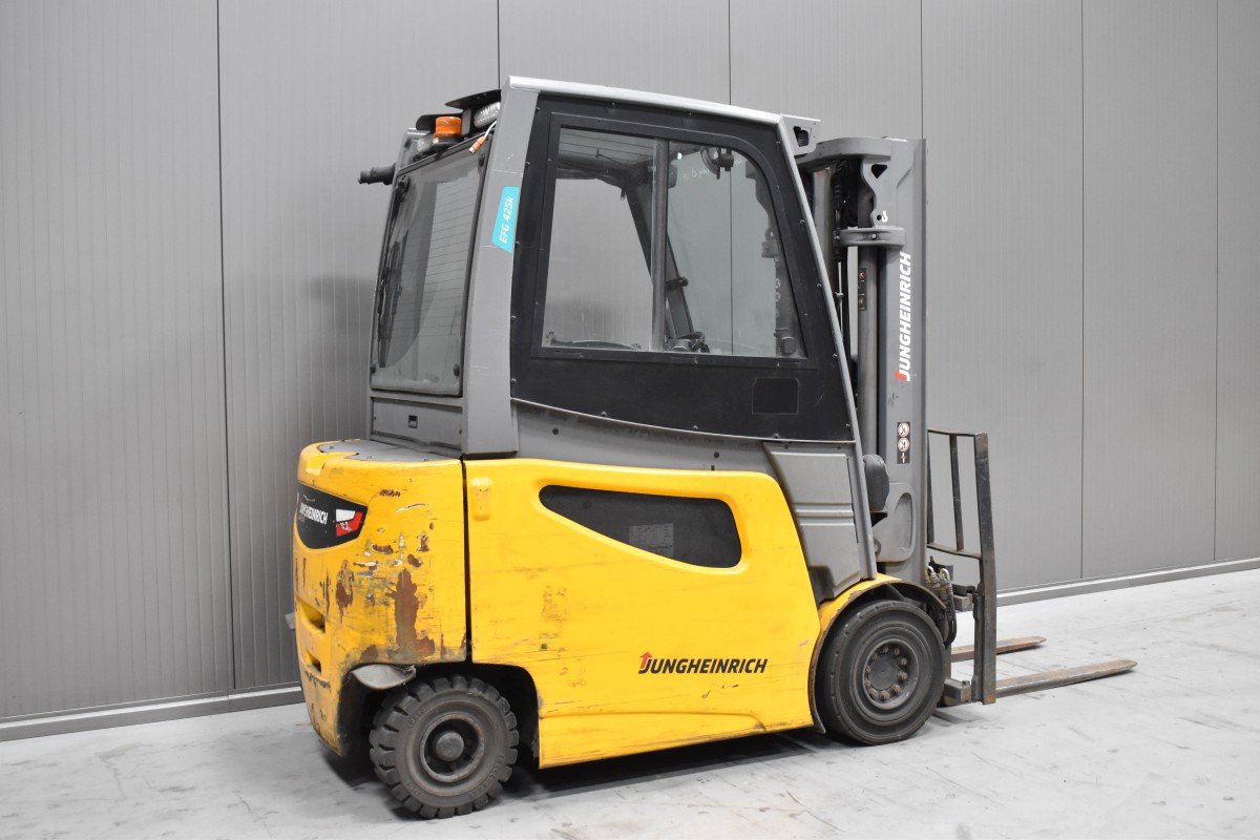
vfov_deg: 36.9
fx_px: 1260
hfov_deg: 53.1
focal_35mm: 36
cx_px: 630
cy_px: 420
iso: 1600
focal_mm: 24
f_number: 5
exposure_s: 1/30
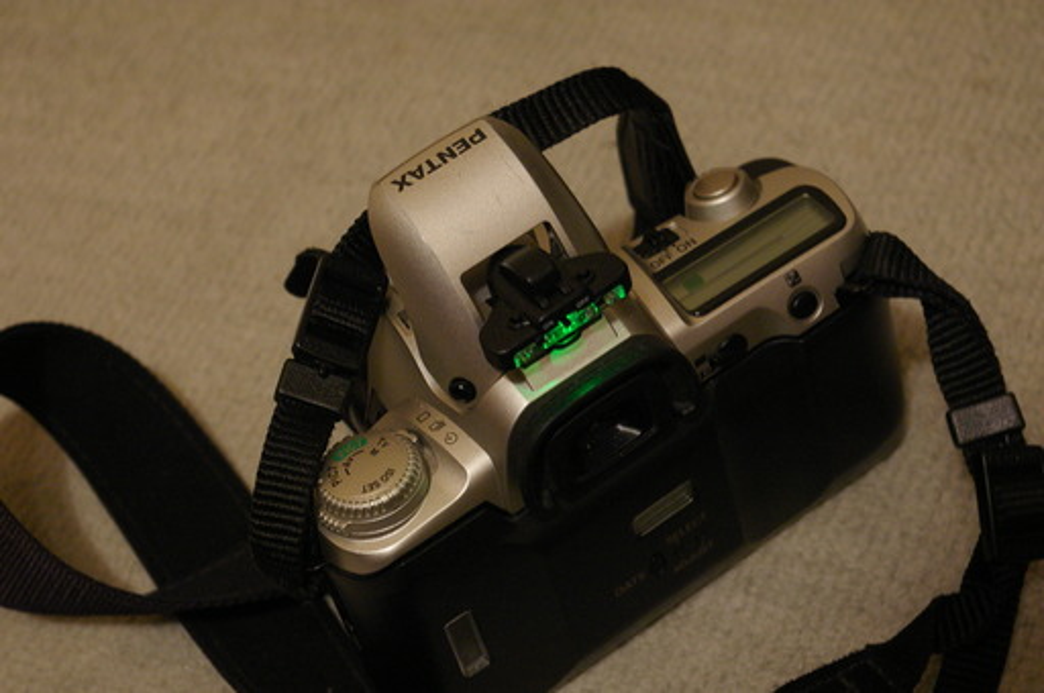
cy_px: 346
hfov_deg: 24.6
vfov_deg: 16.5
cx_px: 522
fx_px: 2389
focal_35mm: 82
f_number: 8
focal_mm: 55
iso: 800
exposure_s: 1/1.43
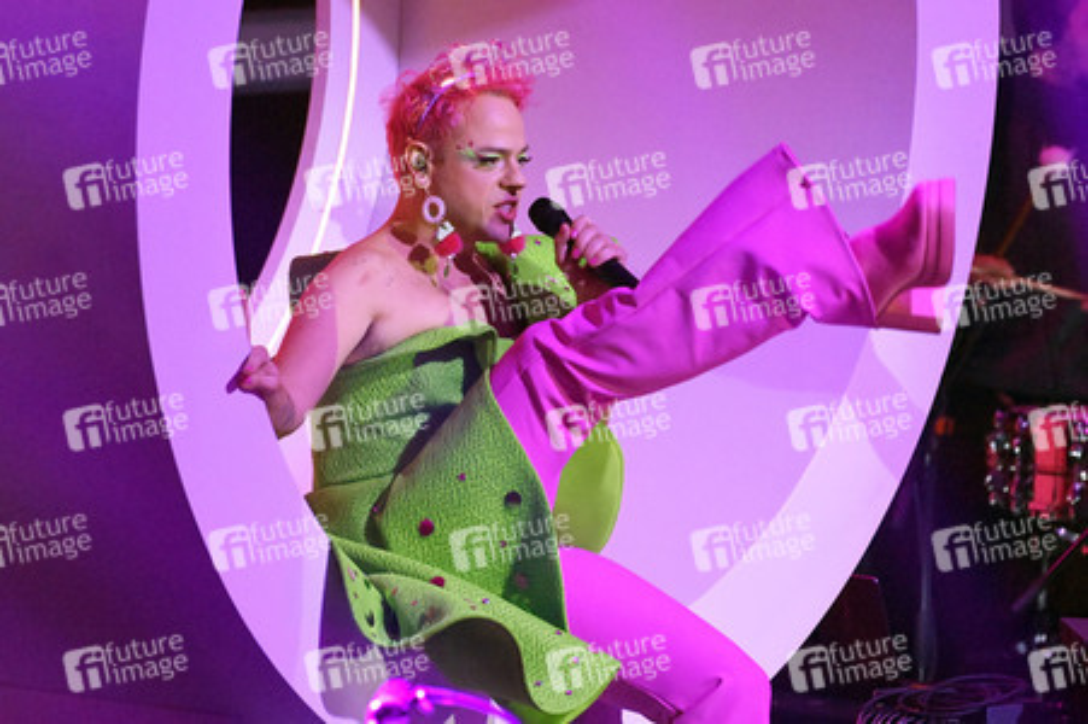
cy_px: 362
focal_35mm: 370
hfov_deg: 5.6
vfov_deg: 3.7
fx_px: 11174
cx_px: 544
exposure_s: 1/500
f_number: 5.6
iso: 12800
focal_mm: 370
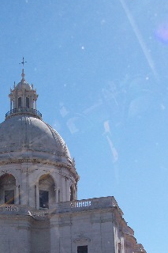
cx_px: 38
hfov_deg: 18.3
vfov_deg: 26.4
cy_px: 228
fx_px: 519
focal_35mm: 74
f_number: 4.8
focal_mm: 8
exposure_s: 1/1000
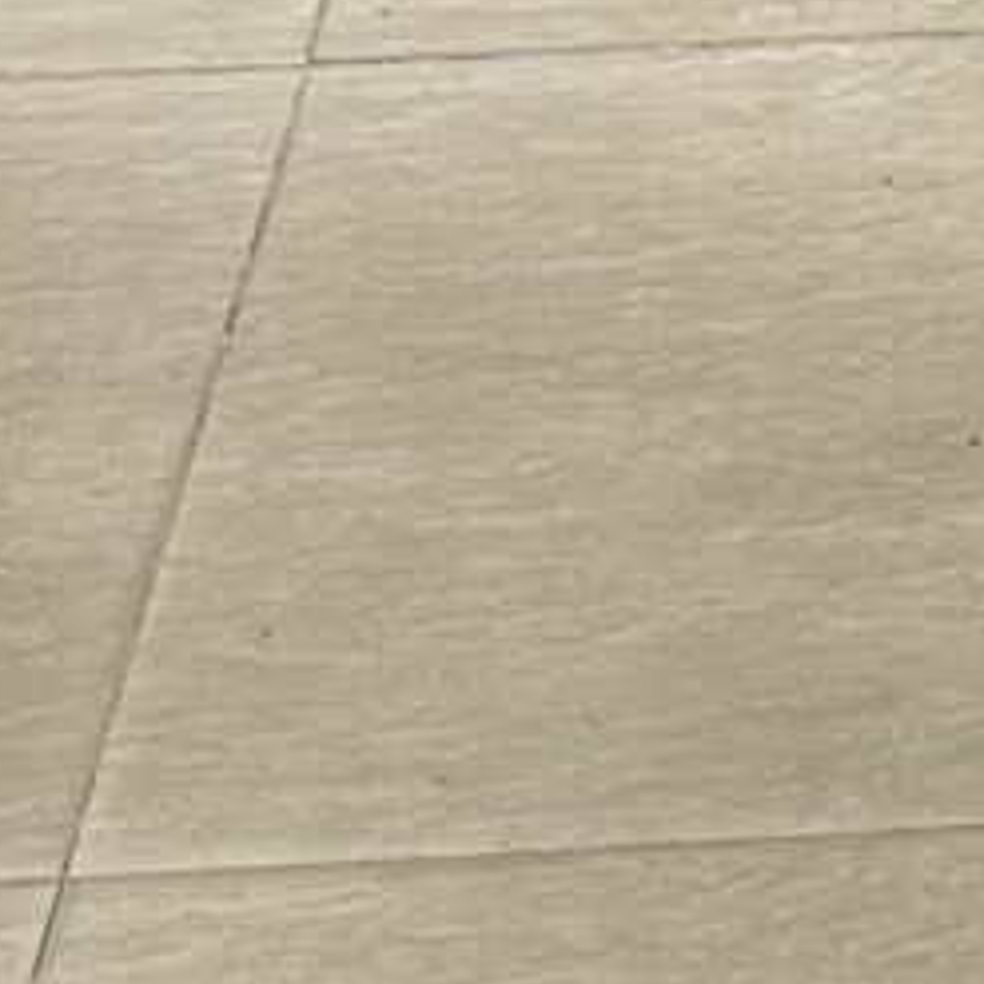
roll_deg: -0.1
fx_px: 7075
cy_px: -3187
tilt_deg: -5.3
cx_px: 2199
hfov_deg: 7.5
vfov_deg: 6.3
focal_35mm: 220
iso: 125
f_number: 1.78
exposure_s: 1/100
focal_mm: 6.76
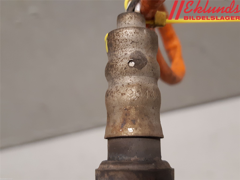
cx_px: 120
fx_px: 180
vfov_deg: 53.1
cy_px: 90
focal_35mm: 26
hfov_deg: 67.3
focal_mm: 3.93
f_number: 1.7
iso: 200
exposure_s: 1/50
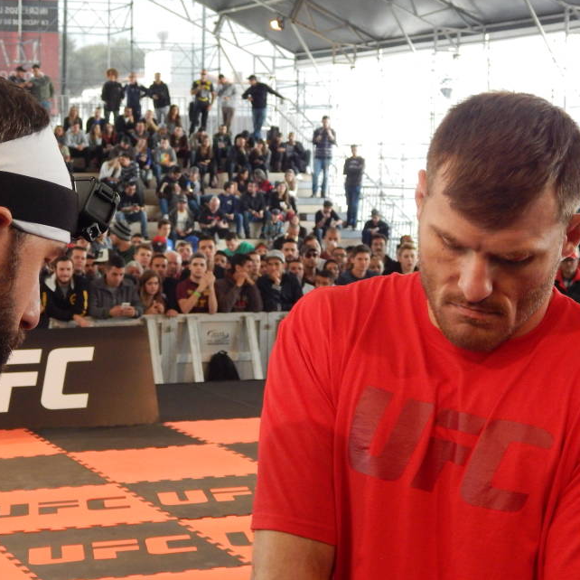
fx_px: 1630
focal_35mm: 86
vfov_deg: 20.2
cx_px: 197
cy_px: 292
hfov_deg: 20.1
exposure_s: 1/125
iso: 400
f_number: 4
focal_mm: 10.9
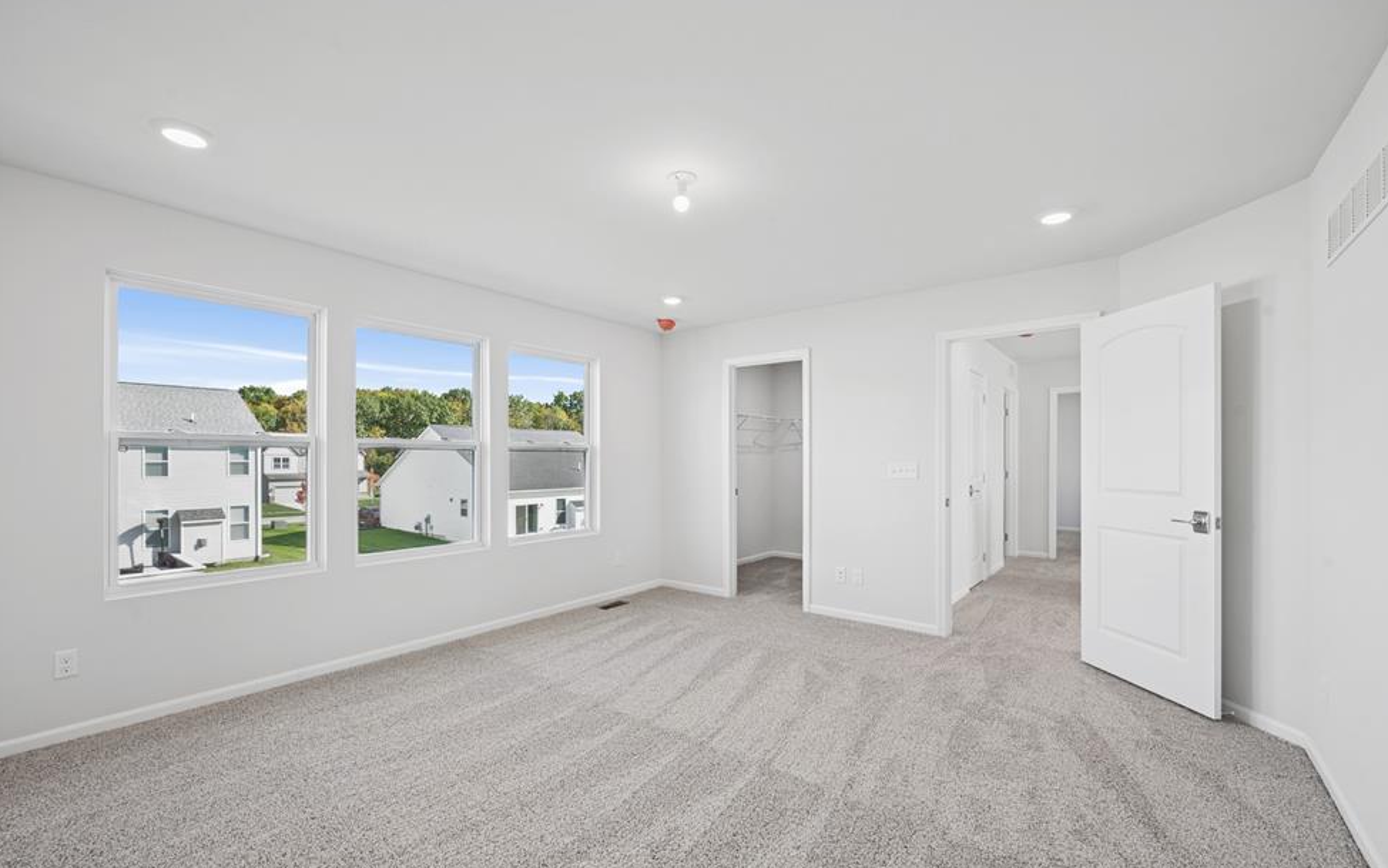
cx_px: 698
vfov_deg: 74.6
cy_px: 472
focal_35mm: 15
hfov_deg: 101.5
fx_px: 567
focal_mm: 14
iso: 80
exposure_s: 1/4
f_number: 9
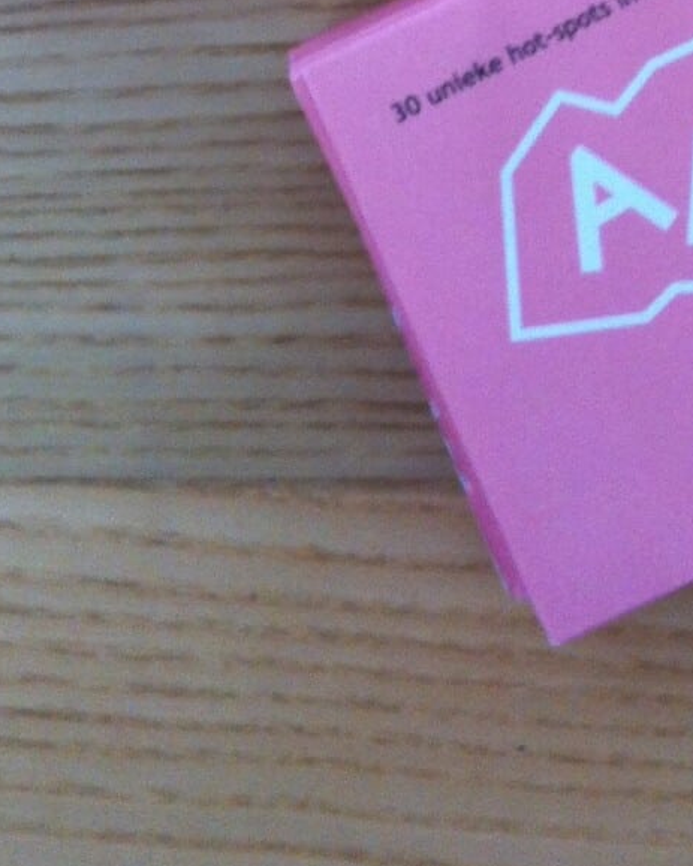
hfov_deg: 14.3
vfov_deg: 17.0
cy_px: -290
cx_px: 656
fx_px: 2718
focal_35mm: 106
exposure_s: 1/15
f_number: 2.8
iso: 100
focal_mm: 3.85
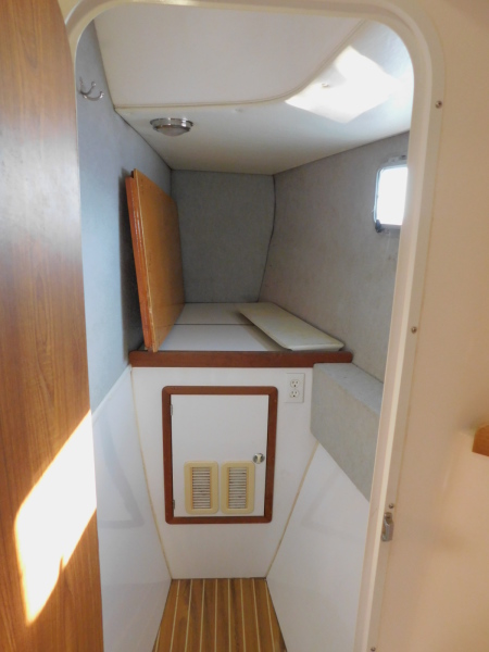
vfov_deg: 73.9
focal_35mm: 23
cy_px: 326
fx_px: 433
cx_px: 244
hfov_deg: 58.9
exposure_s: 1/13
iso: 400
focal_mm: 4
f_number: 3
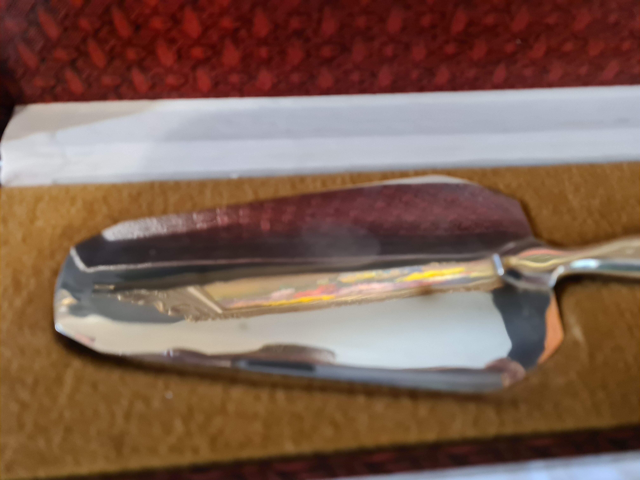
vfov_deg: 53.1
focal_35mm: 26
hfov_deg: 67.3
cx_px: 320
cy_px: 240
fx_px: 481
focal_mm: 5.4
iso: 640
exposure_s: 1/50
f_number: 1.8
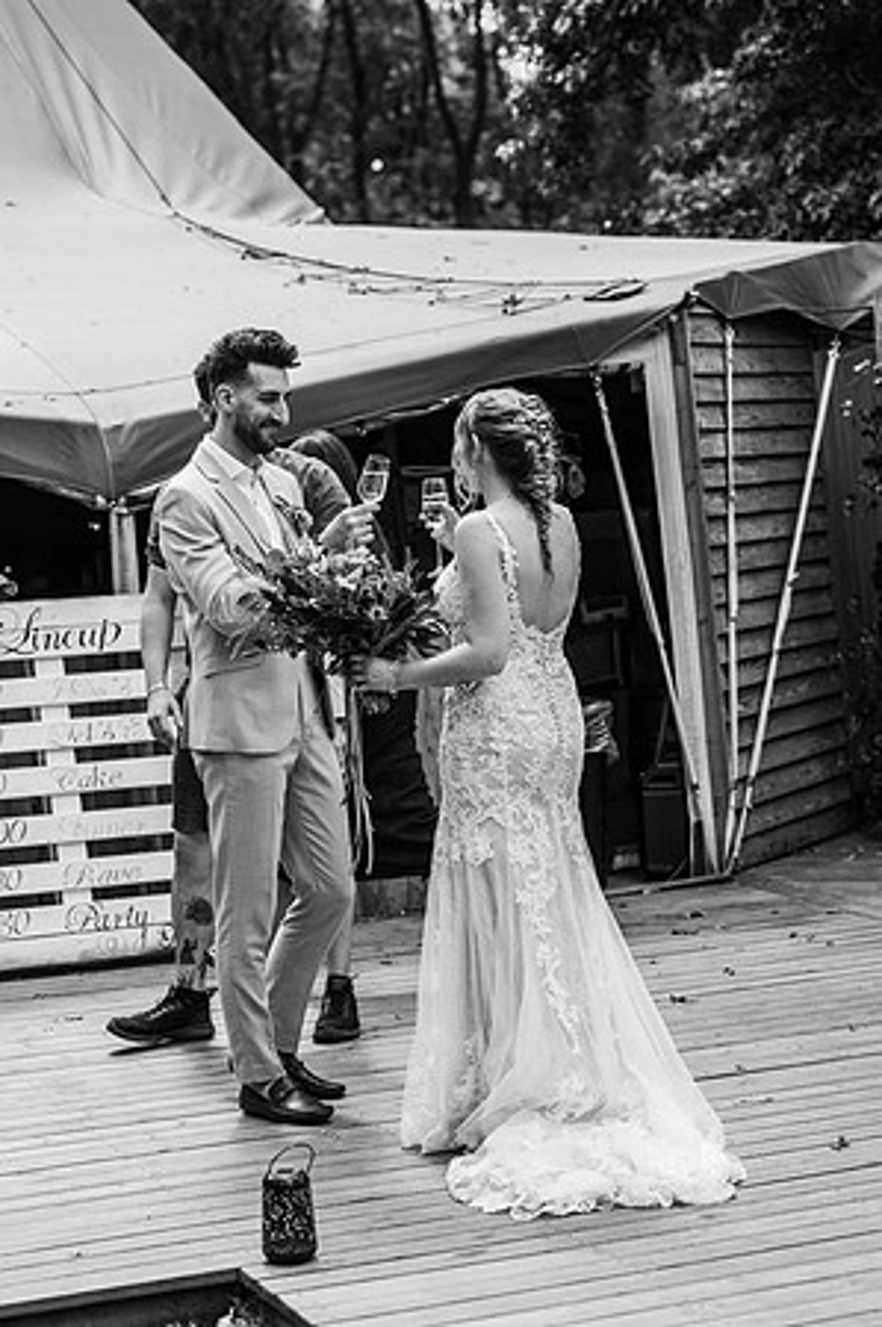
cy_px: 664
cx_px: 441
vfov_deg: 23.9
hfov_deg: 16.0
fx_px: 3131
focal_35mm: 85
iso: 100
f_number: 4
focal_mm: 85
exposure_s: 1/500
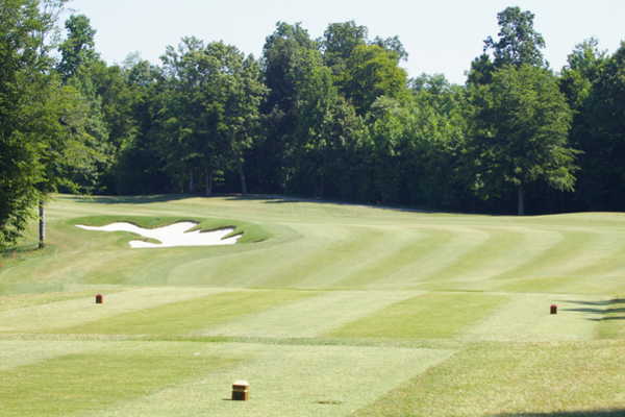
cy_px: 208
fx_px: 2083
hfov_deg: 17.1
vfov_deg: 11.4
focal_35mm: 120
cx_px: 312
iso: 400
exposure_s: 1/350
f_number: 9.5
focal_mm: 80
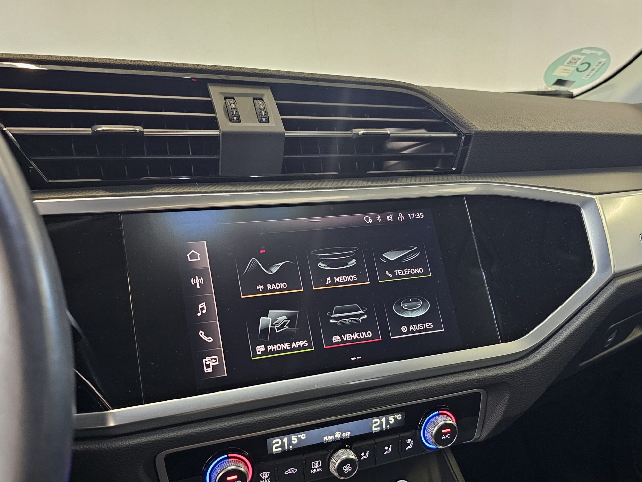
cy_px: 310
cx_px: 331
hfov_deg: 60.0
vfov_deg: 46.3
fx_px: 556
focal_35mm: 30
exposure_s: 1/24
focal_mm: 6.3
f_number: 1.7
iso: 800
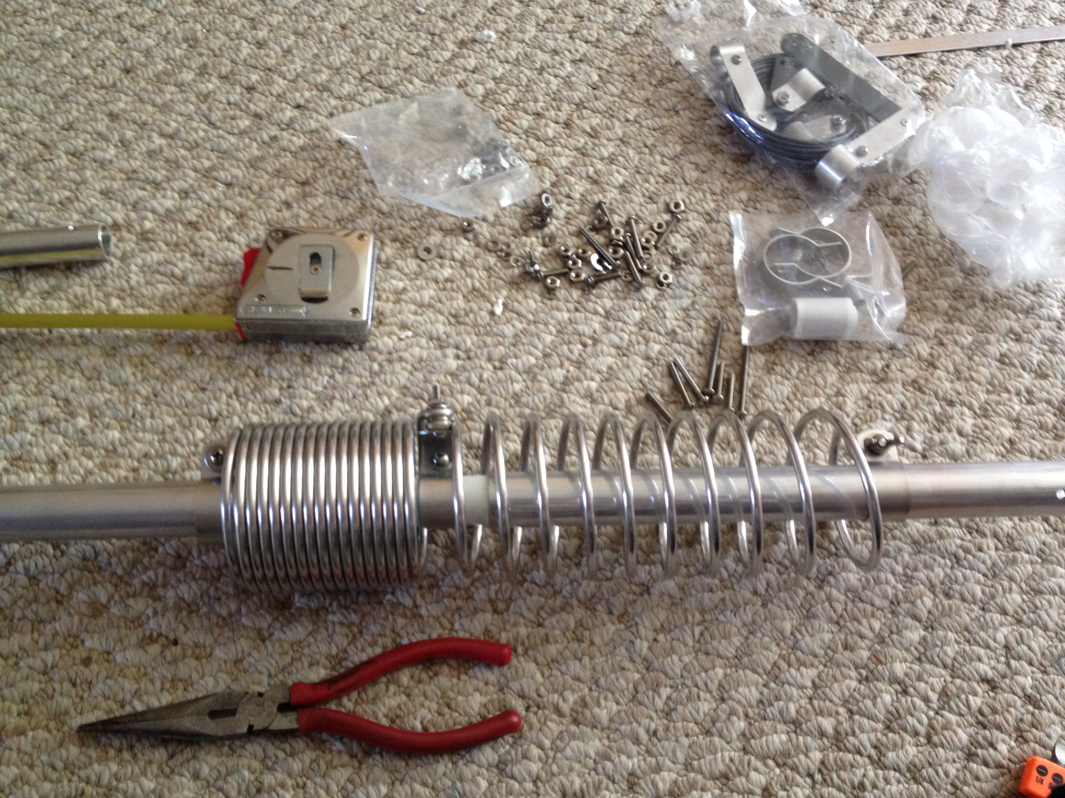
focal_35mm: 35
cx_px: 532
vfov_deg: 40.7
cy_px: 399
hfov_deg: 52.6
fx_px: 1077
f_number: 2.4
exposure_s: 1/20
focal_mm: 4.28
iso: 160
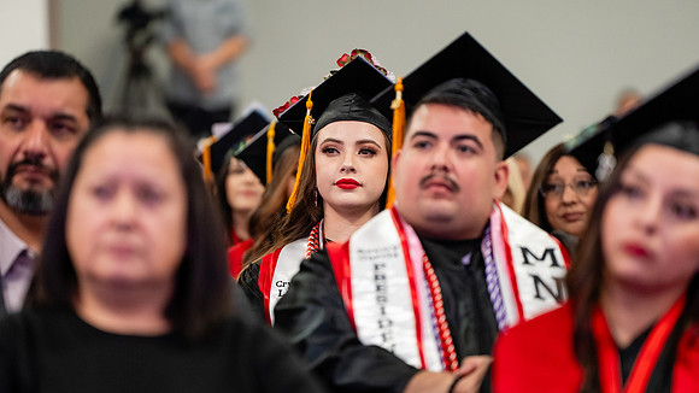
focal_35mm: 189
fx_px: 3496
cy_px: 196
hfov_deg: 11.4
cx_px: 350
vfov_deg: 6.4
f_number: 2.8
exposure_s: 1/160
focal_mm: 180
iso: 2000
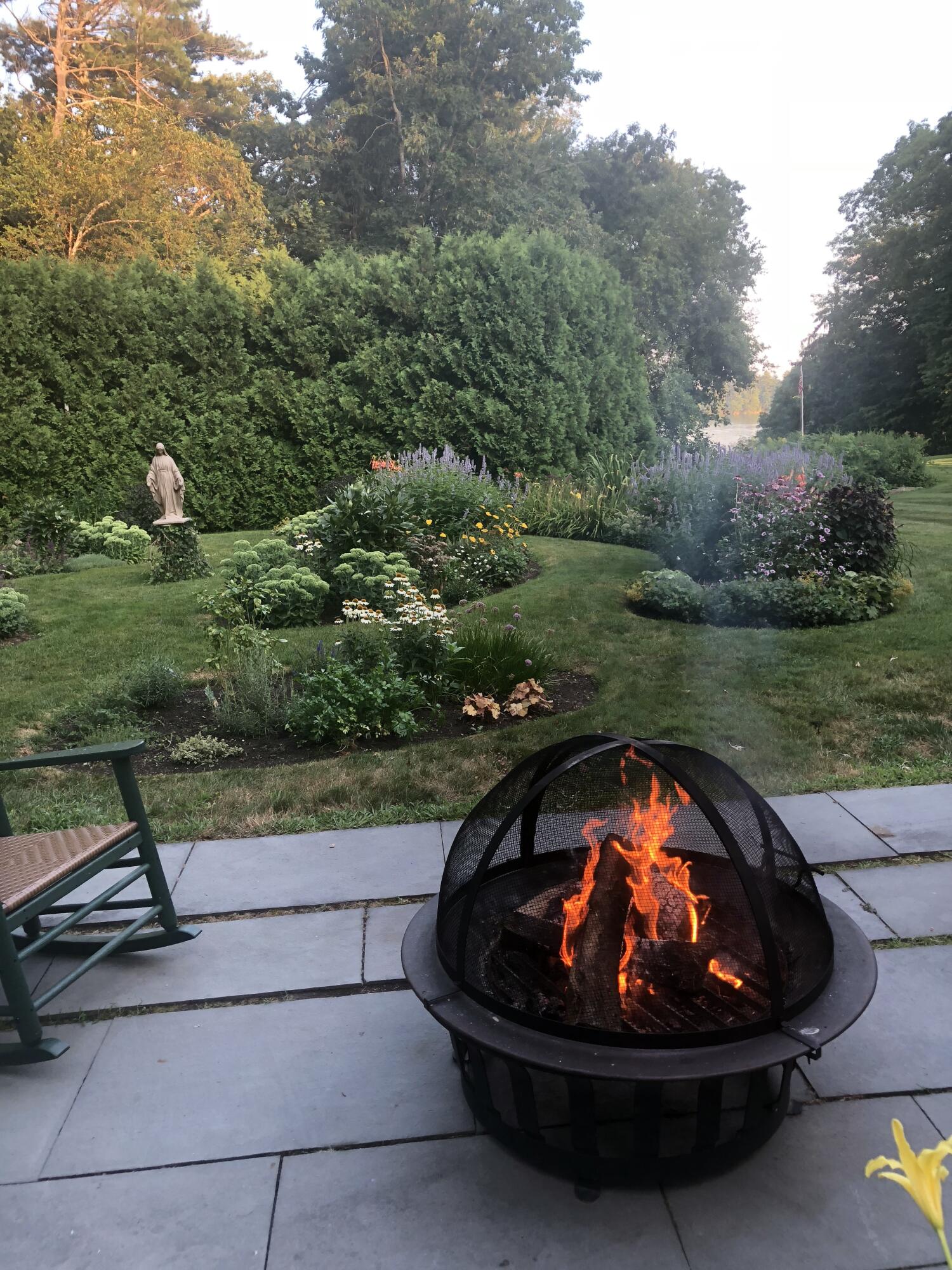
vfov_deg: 63.4
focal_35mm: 28
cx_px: 476
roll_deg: +3.2
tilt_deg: -10.8
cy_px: 635
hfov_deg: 49.7
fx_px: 1027
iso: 50
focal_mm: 3.99
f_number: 1.8
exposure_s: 1/120
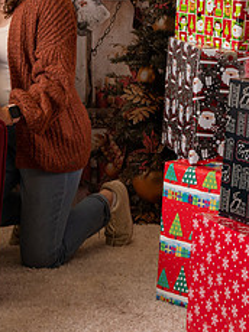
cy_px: 77
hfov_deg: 10.3
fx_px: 1345
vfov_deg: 14.0
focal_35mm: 140
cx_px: -86
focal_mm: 50
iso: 100
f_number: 8
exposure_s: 1/100
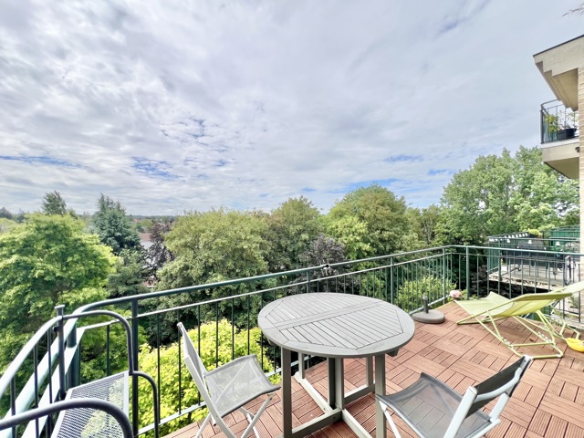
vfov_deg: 89.9
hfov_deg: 106.2
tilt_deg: -0.4
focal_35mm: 13
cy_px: 219
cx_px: 292
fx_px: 219
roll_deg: +0.3
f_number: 1.8
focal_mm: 1.57
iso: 32
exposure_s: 1/1647
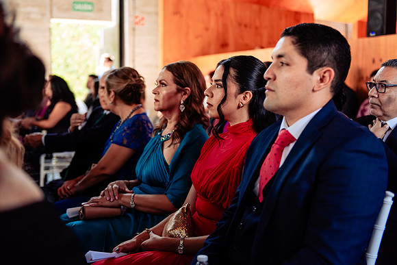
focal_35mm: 52
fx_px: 577
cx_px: 198
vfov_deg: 25.9
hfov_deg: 38.0
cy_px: 132
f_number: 3.2
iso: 800
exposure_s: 1/320
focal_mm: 52
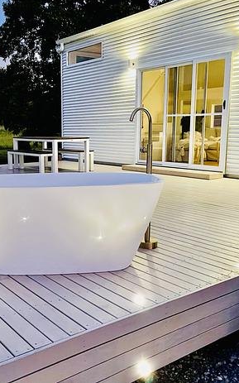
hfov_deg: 33.8
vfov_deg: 52.8
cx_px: 65
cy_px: 191
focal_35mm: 37
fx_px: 386
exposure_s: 1/30
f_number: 1.6
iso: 640
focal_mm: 5.1
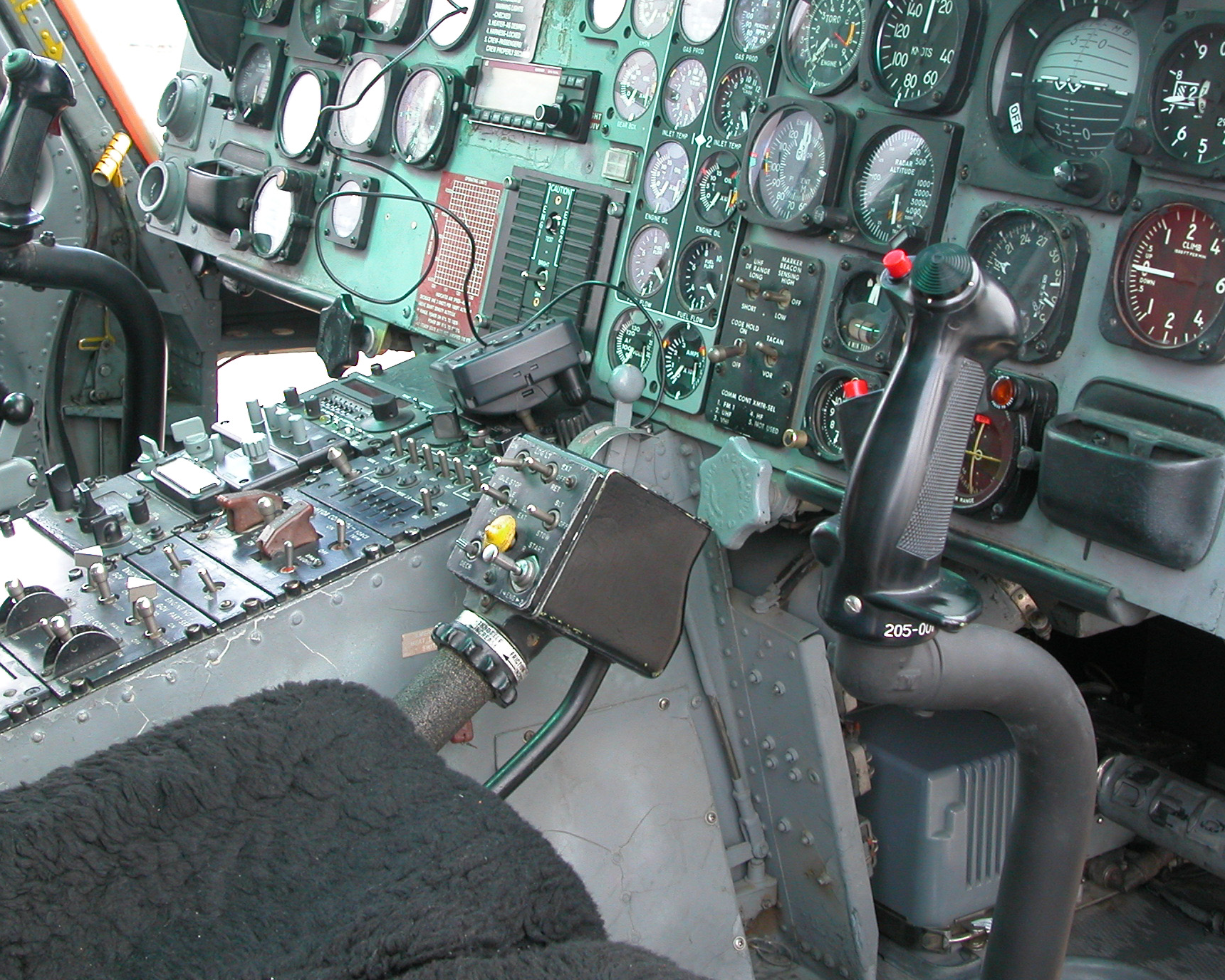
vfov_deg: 24.9
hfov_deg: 31.0
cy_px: 365
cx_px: 598
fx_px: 2212
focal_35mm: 61
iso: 100
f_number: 5.2
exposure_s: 1/54.1
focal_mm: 10.7
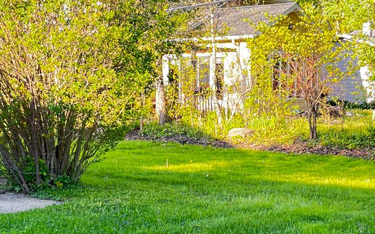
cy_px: 189
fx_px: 726
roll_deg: +0.3
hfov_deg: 29.0
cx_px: 171
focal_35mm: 71
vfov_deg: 18.2
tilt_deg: -6.0
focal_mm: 5.1
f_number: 1.6
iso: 64
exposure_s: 1/144
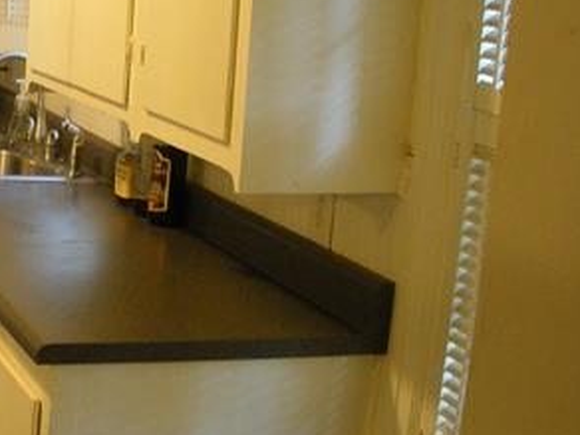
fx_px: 1324
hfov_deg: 23.4
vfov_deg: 18.7
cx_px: -34
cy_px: 191
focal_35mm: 79
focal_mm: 6.3
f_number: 3.5
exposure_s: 1/8.5
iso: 271
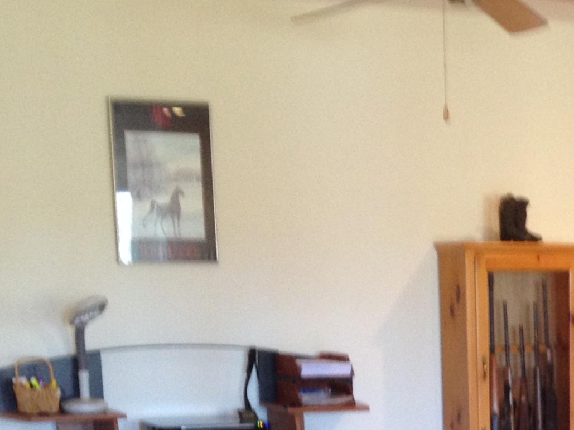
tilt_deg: -11.8
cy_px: 589
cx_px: 596
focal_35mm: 102
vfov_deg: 13.8
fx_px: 1692
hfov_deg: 18.7
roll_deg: +0.7
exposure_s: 1/20
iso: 125
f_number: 2.4
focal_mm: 4.28
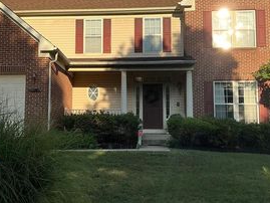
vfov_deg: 28.0
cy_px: 87
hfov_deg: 36.7
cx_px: 109
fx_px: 406
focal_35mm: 52
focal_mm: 3
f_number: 1.8
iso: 25
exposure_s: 1/1098
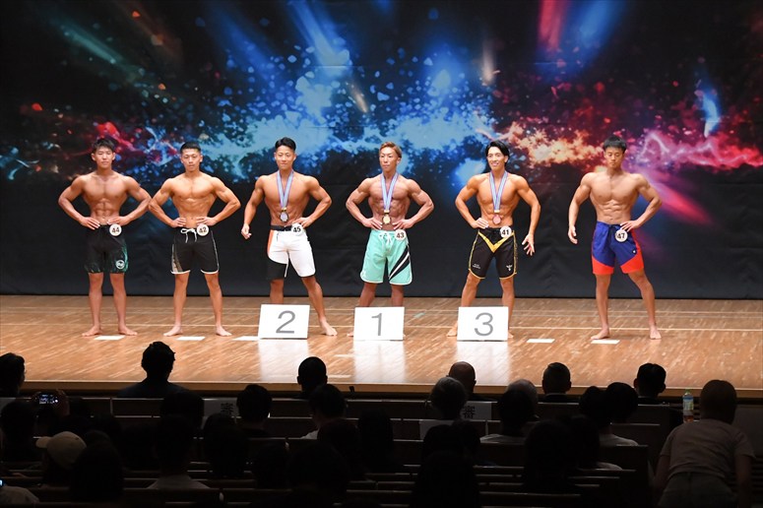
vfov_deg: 10.8
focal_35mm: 127
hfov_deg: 16.1
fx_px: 2690
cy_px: 254
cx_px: 382
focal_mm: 85
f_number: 5.6
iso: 8000
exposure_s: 1/400
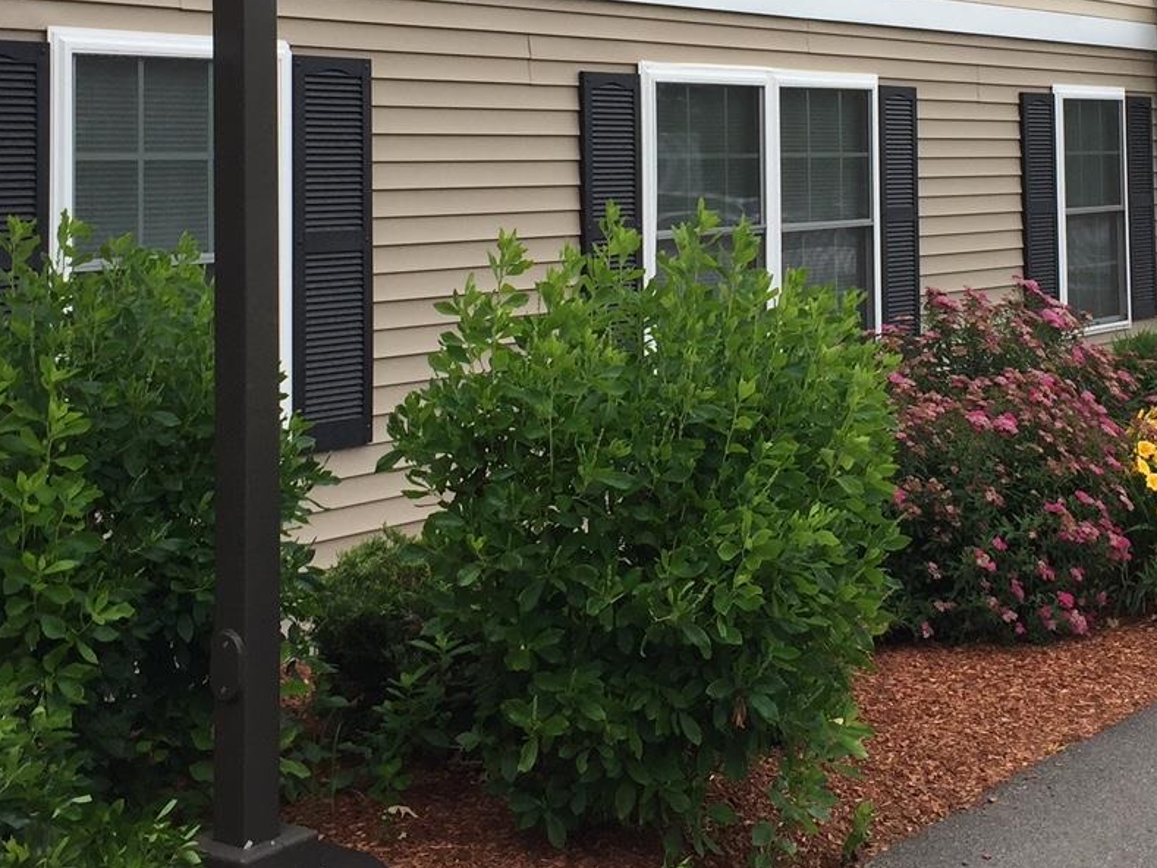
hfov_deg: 32.1
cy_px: 106
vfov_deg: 23.8
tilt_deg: +0.7
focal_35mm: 60
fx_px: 2006
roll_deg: +0.7
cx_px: 694
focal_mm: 4.15
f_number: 2.2
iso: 32
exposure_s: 1/1068
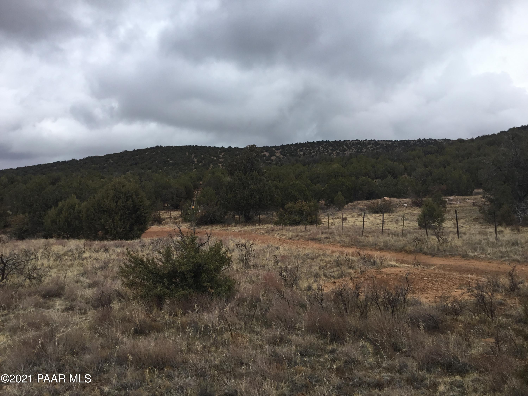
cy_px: 198
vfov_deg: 45.4
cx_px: 264
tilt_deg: +1.8
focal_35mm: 31
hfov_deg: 58.4
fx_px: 473
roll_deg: -2.8
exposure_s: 1/840
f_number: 2.4
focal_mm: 3.3
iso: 25
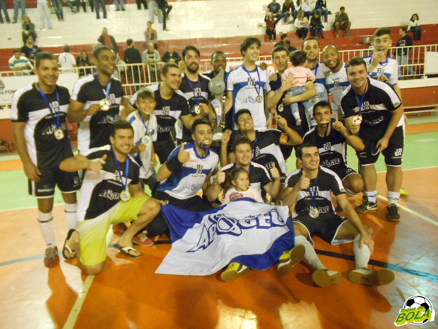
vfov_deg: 53.1
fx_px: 329
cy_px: 164
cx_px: 219
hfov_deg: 67.3
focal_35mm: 26
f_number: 3.2
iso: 800
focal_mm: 4.6
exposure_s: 1/40
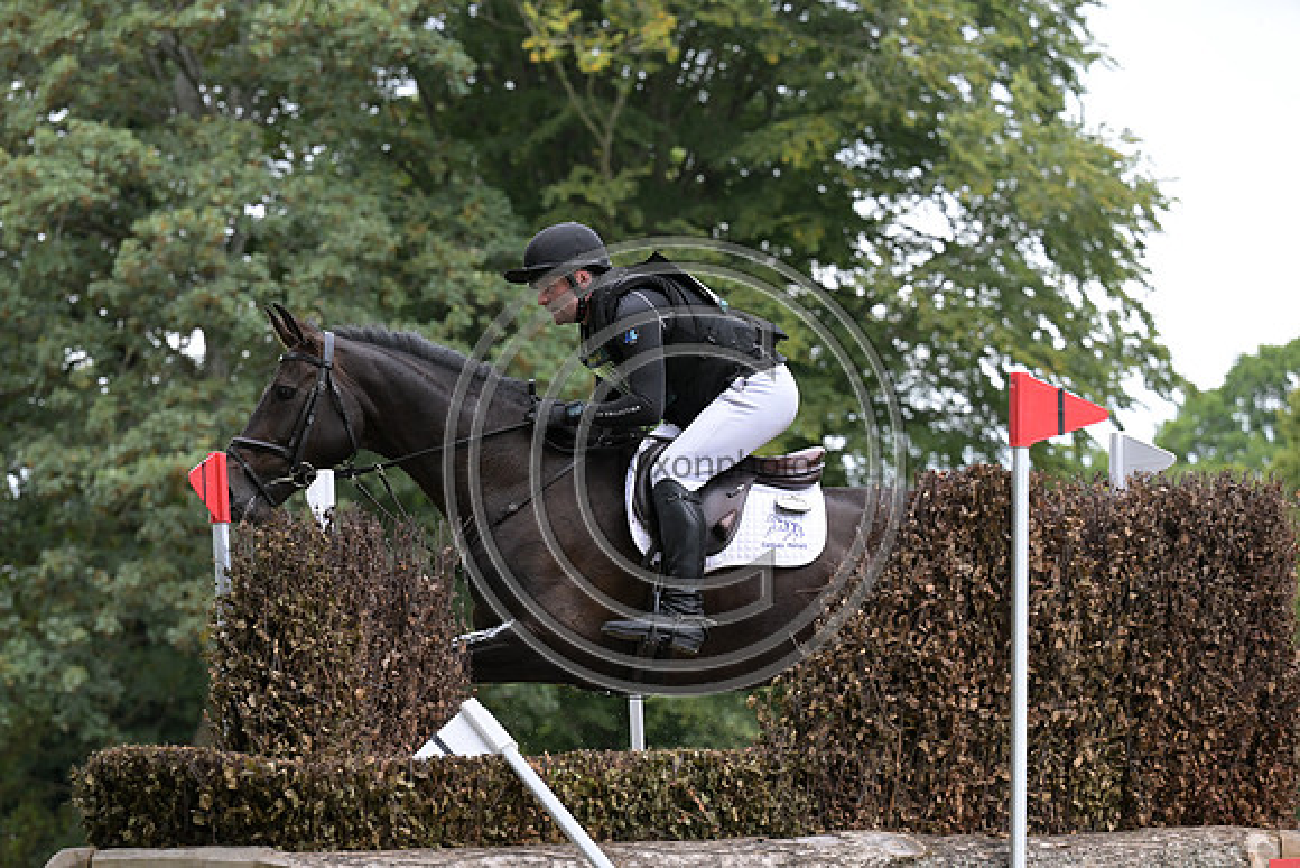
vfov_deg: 9.8
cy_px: 434
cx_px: 650
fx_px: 5057
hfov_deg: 14.7
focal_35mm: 140
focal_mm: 140
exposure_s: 1/1250
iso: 2500
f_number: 5.6
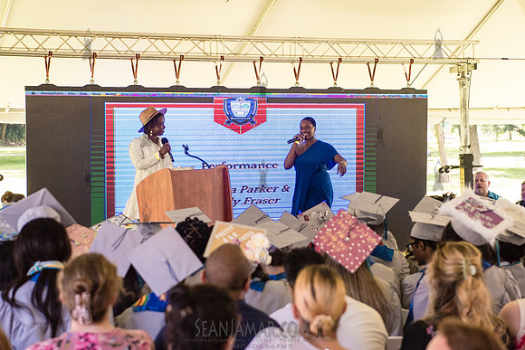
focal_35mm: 86
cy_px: 189
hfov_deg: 23.7
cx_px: 268
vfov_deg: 15.9
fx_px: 1250
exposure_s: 1/1000
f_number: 4
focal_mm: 70
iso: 2500
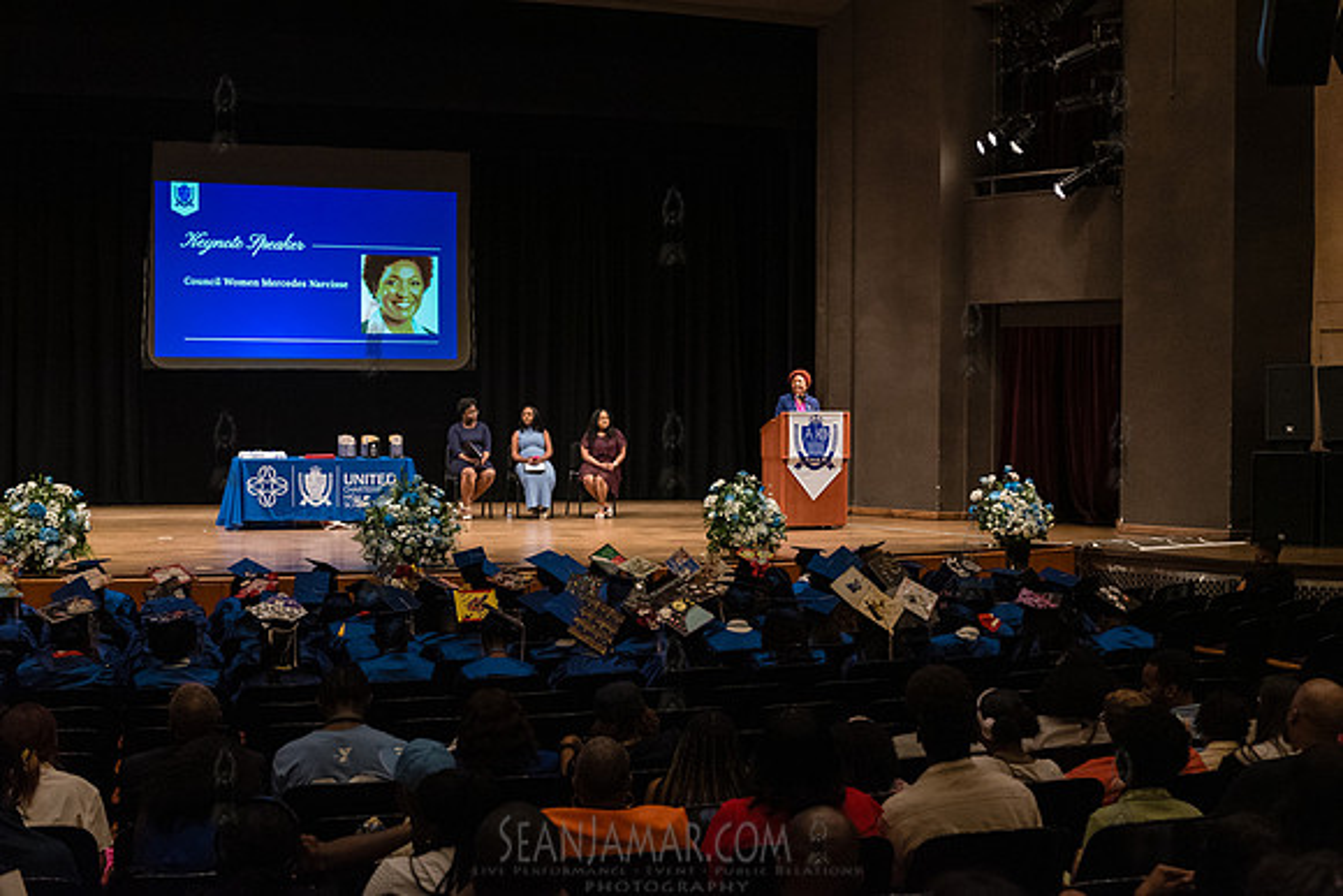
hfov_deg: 39.4
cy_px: 448
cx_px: 672
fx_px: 1877
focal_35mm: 50
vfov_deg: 26.9
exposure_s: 1/200
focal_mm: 50
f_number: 4
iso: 5000
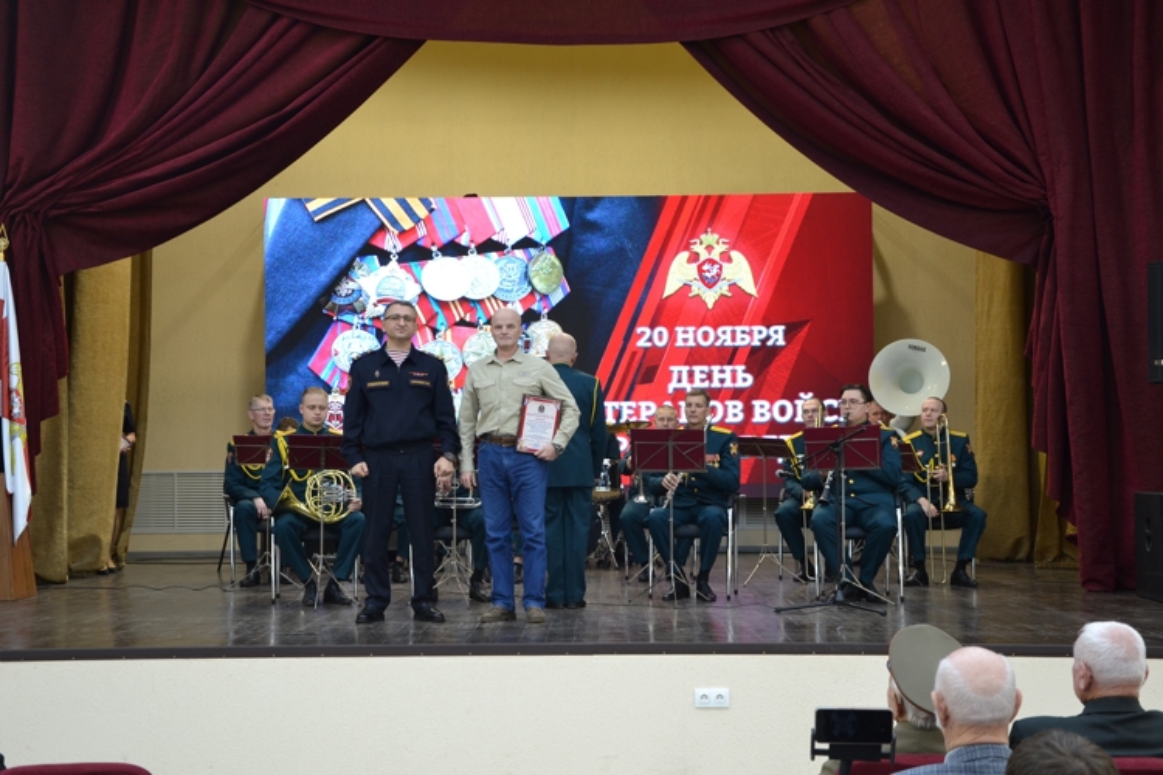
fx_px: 1841
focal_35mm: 57
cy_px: 388
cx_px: 582
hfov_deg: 35.1
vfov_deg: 23.8
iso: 400
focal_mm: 38
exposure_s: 1/30
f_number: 4.5
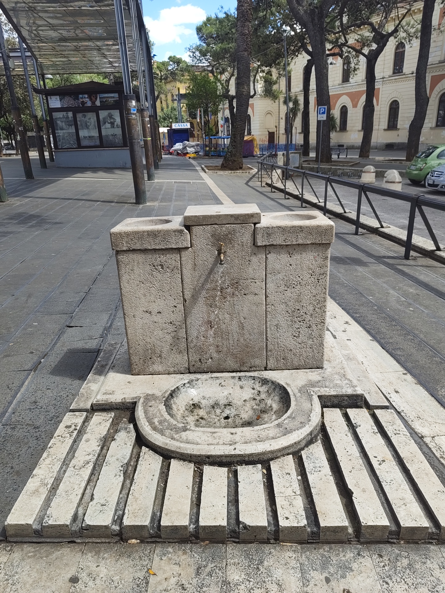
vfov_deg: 73.9
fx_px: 394
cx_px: 222
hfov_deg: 58.9
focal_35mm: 23
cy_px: 296
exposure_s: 1/586
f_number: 1.88
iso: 50
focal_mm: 5.56
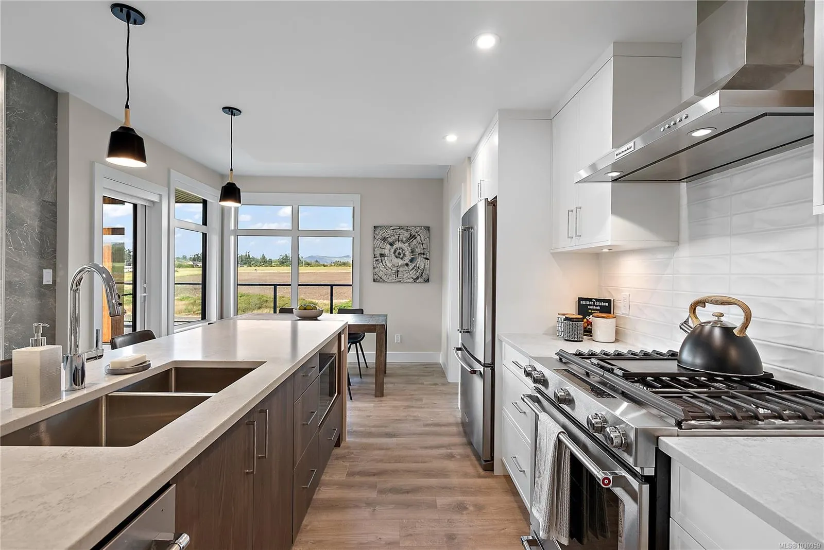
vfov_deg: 73.8
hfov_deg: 96.7
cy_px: 275
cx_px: 412
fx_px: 366
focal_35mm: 16
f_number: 7.1
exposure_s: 1/8
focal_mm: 16
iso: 320
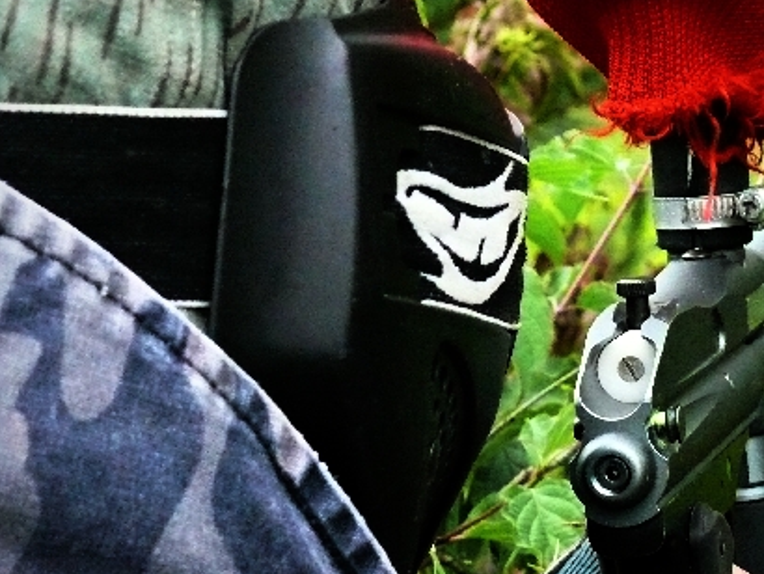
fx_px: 4395
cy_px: 147
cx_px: 719
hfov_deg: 9.9
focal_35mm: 199
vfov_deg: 7.5
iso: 800
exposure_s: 1/200
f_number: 5
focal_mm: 21.5
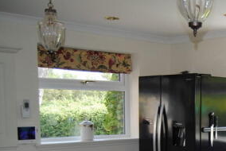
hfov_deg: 29.9
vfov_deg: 21.0
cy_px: 160
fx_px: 390
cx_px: 232
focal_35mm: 62
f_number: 3.5
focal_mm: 18
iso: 110
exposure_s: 1/125
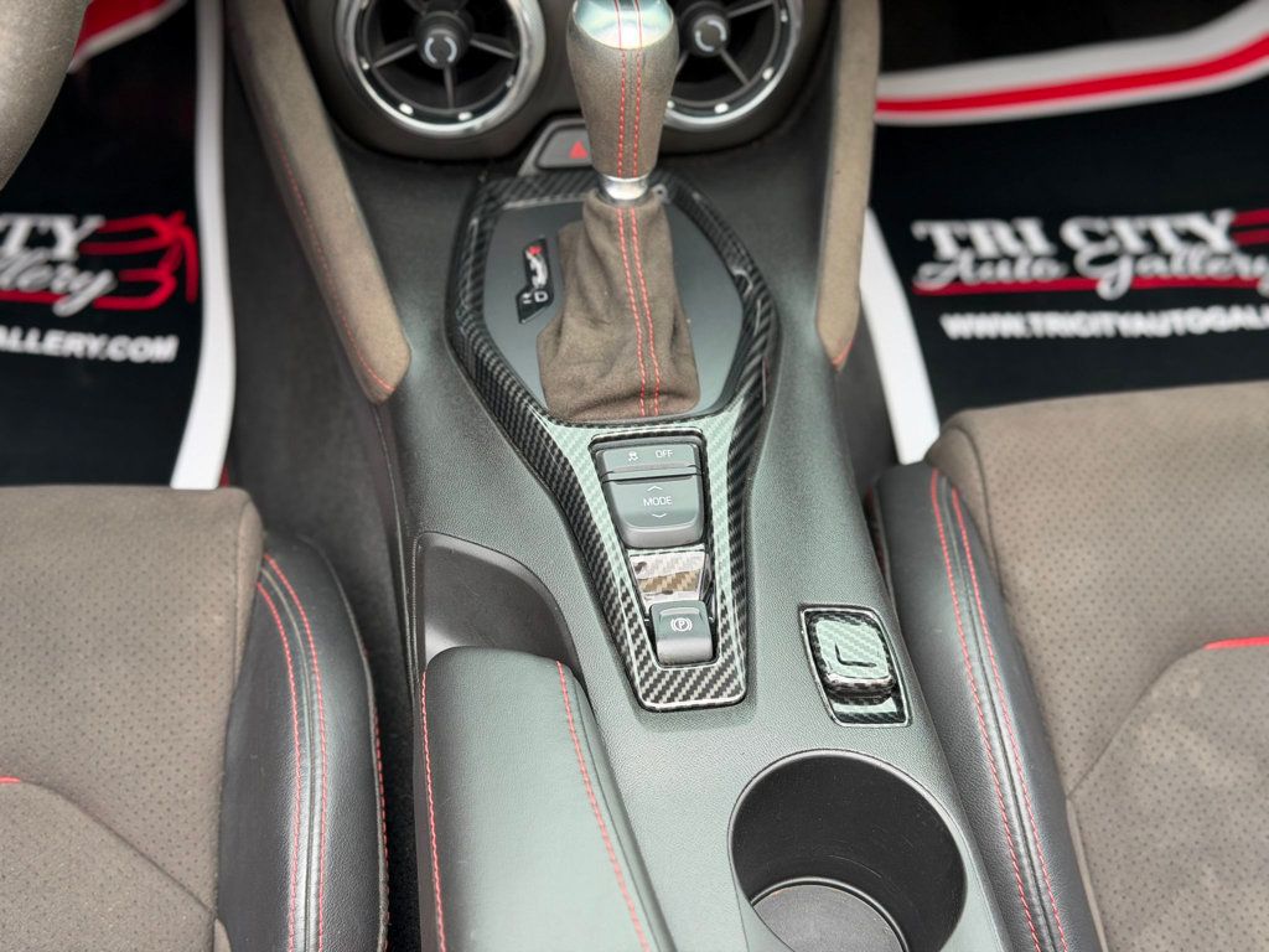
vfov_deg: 30.3
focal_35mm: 48
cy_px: 476
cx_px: 634
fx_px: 1760
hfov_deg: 39.7
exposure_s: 1/243
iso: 64
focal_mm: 6.76
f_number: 1.78
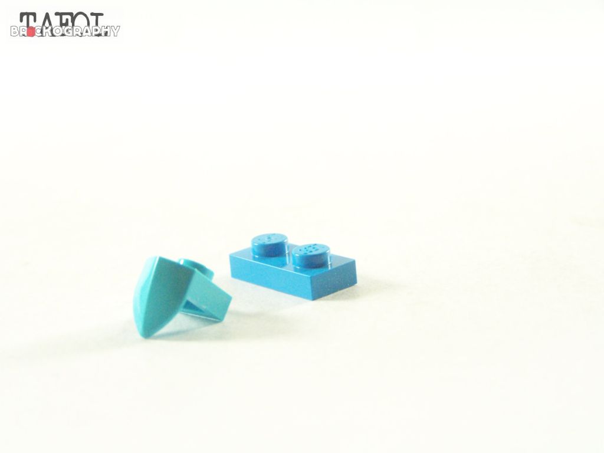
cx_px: 302
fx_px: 1431
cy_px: 226
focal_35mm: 82
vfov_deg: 18.0
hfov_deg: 23.8
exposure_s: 1/60
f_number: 3.2
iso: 400
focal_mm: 13.7
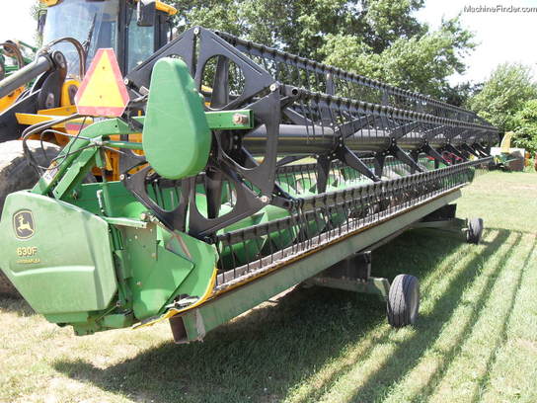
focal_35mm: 34
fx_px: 527
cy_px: 202
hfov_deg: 54.0
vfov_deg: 41.8
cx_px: 268
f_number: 2.8
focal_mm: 6.3
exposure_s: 1/250
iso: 80
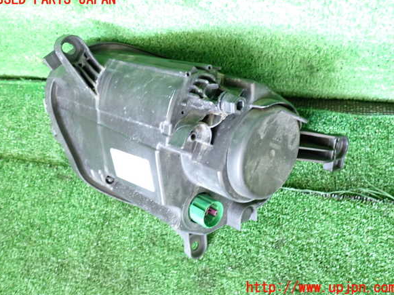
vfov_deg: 45.4
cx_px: 196
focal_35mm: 31
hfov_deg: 58.4
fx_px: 353
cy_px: 144
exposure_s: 1/30
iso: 640
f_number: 2.3
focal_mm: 5.4
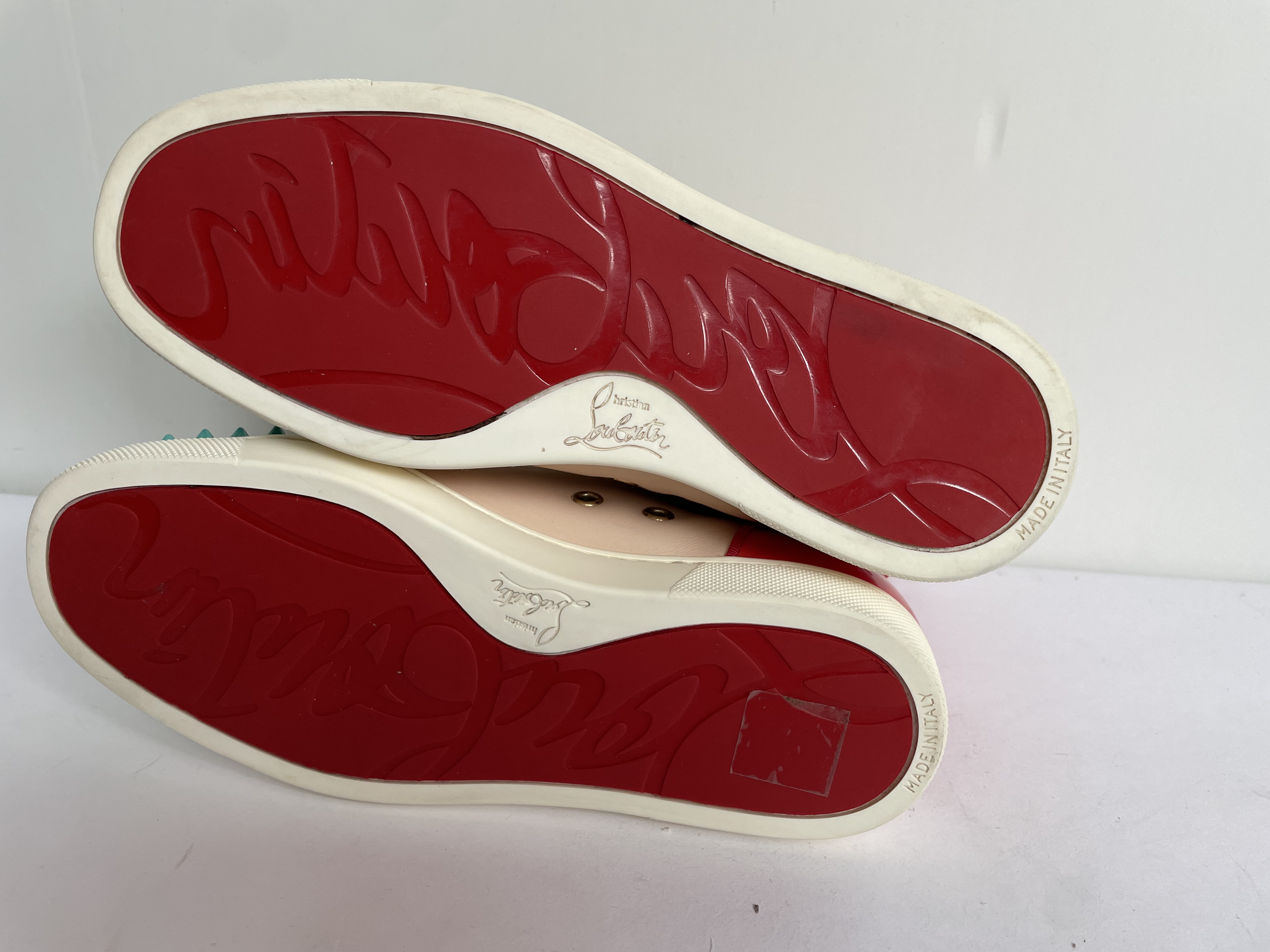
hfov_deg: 67.3
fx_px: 954
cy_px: 476
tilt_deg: -25.5
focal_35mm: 26
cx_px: 635
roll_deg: -1.8
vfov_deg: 53.1
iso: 80
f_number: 1.6
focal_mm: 4.2
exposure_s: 1/121
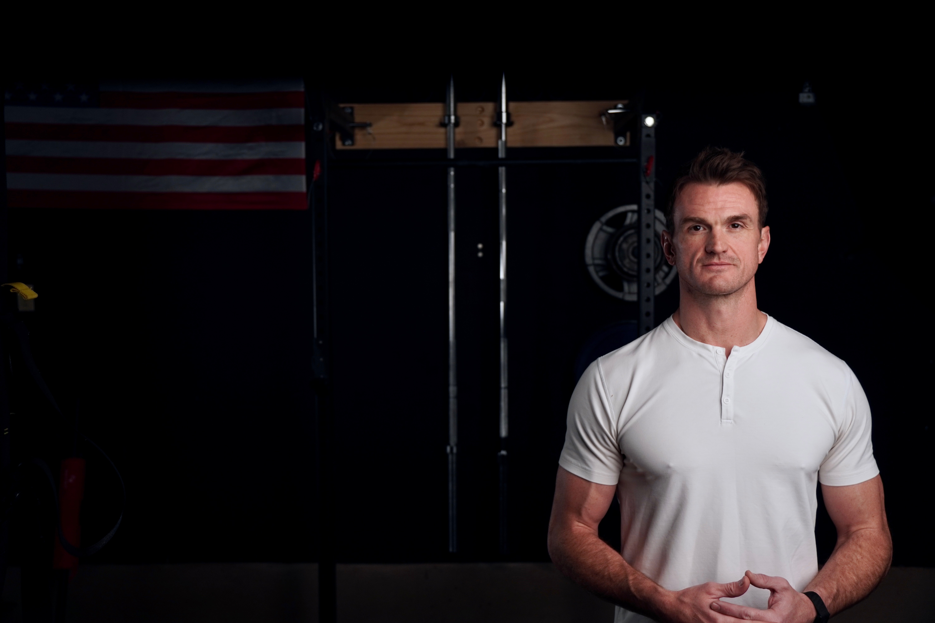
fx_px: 974
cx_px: 468
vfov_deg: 35.5
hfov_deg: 51.3
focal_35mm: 38
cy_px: 312
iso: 250
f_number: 2.8
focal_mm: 25
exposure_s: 1/80
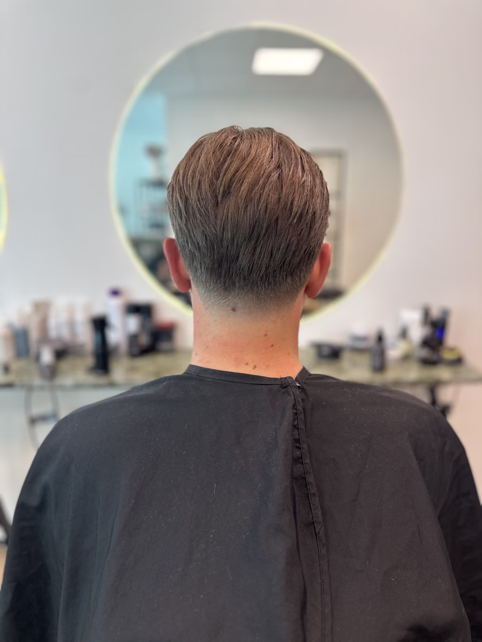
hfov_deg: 56.8
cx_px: 241
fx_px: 446
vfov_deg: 71.6
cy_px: 321
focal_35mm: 24
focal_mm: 6.86
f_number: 1.78
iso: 80
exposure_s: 1/100
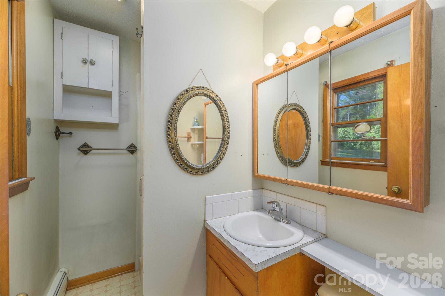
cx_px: 222
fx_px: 173
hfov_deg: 104.3
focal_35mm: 14
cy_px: 148
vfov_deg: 81.2
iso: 160
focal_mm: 14
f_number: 8
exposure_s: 1/200
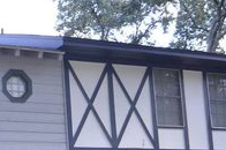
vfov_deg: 17.5
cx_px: -48
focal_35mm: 74
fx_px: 462
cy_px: 185
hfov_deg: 24.7
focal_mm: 15
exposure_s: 1/125
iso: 320
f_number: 5.6
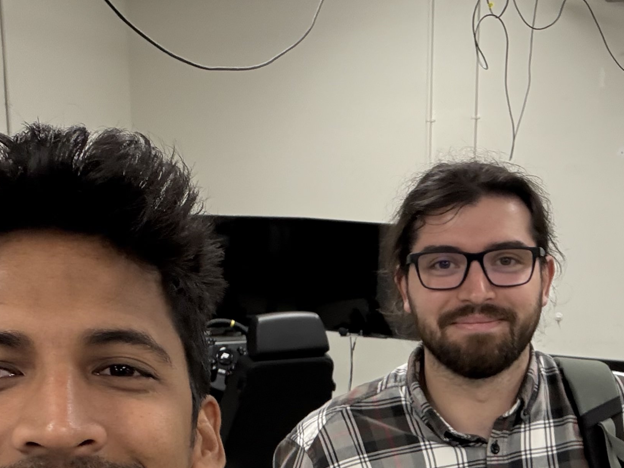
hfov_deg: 33.3
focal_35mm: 57
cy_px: 444
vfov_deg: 24.7
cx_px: 439
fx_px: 1027
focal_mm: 2.69
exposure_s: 1/59
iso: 250
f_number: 1.9
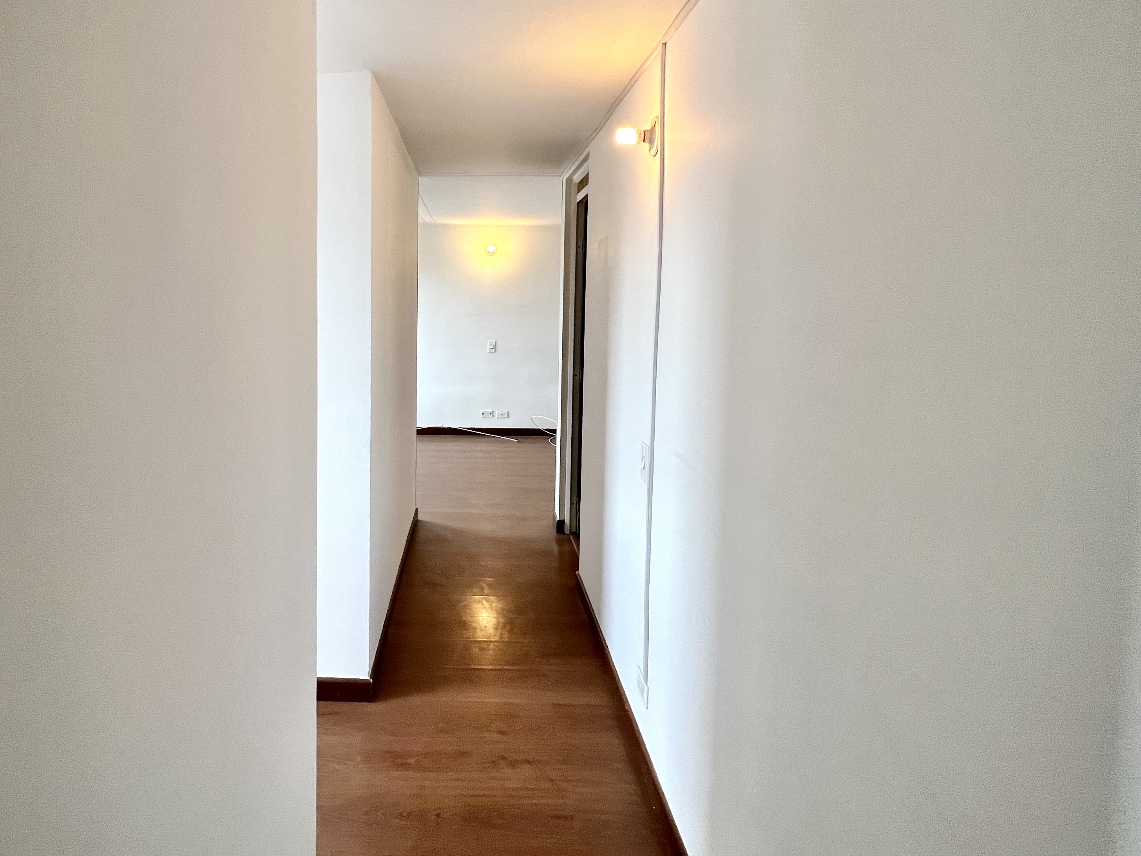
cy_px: 326
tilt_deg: -1.3
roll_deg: +0.7
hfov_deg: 86.8
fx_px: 593
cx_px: 466
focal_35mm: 18
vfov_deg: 70.5
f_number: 1.8
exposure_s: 1/120
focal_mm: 1.57
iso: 125
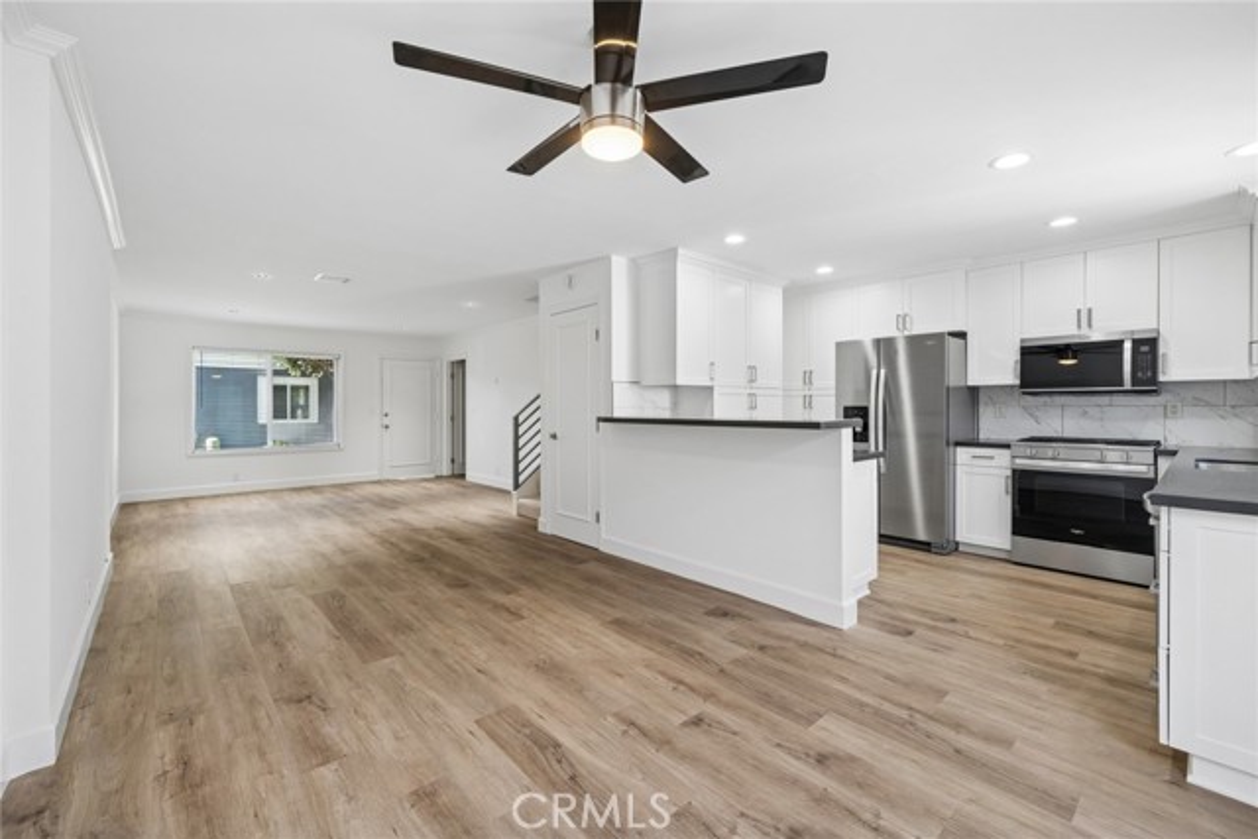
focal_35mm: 14
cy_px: 420
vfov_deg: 81.2
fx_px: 489
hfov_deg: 104.2
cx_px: 629
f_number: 8
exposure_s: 1/25
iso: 400
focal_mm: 14
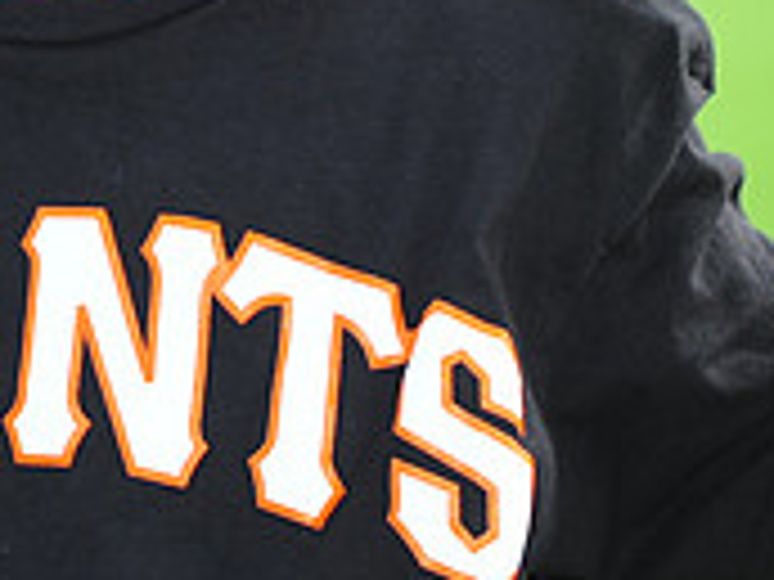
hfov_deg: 3.3
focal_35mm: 600
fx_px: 13416
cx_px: 126
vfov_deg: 2.5
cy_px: -238
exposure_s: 1/500
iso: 200
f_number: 4
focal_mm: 185
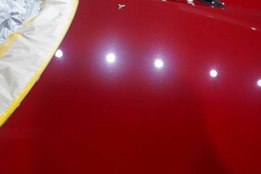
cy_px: 87
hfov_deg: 50.7
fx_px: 275
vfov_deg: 35.1
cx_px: 130
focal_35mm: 38
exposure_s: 1/160
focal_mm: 38
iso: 1250
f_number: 5
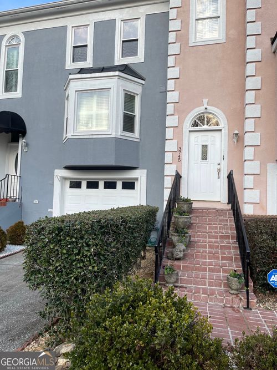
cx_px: 138
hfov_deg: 53.0
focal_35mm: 26
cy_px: 185
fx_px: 277
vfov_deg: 67.3
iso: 32
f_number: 1.6
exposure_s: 1/1475
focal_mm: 5.1
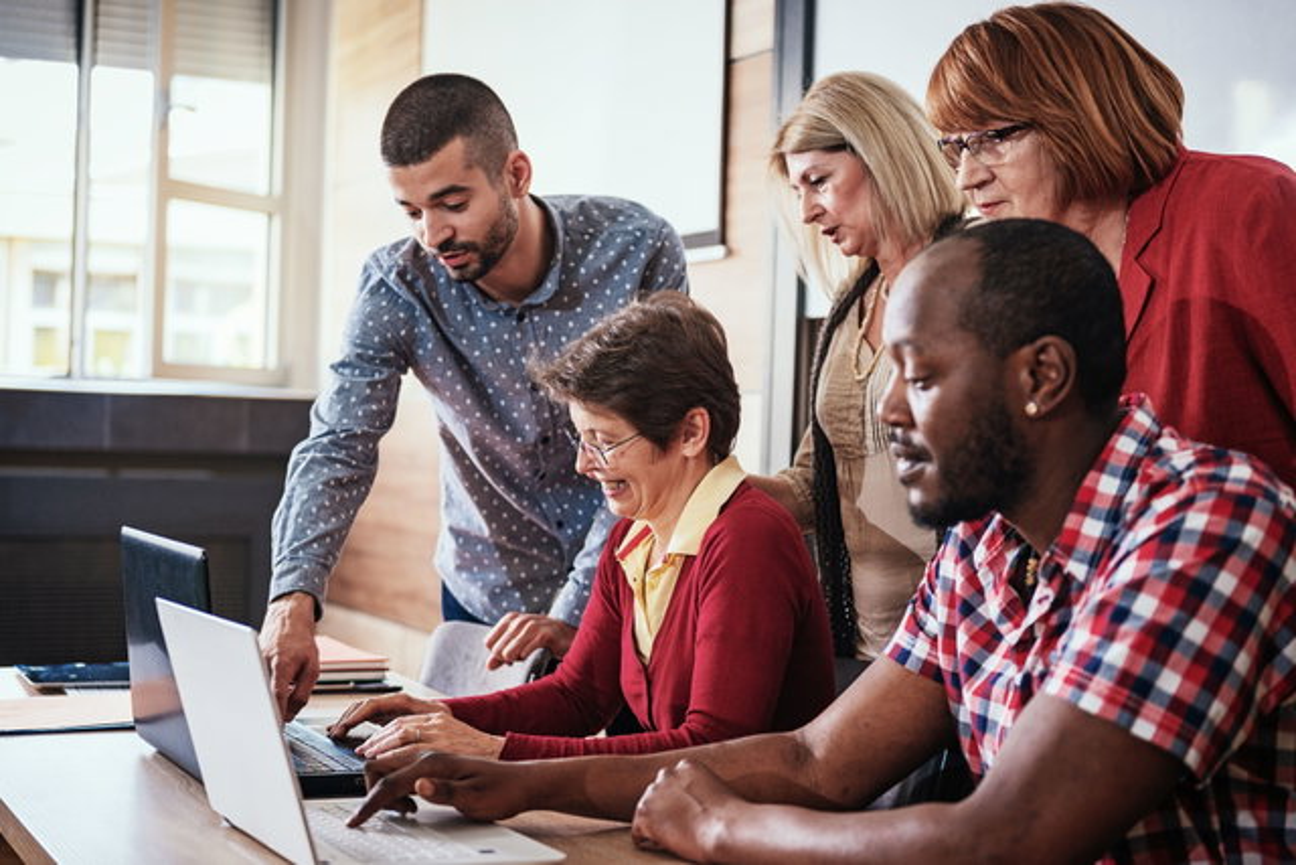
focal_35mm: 58
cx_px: 648
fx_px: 2088
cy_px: 432
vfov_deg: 23.4
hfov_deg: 34.5
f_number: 2.8
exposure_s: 1/200
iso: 500
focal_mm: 58
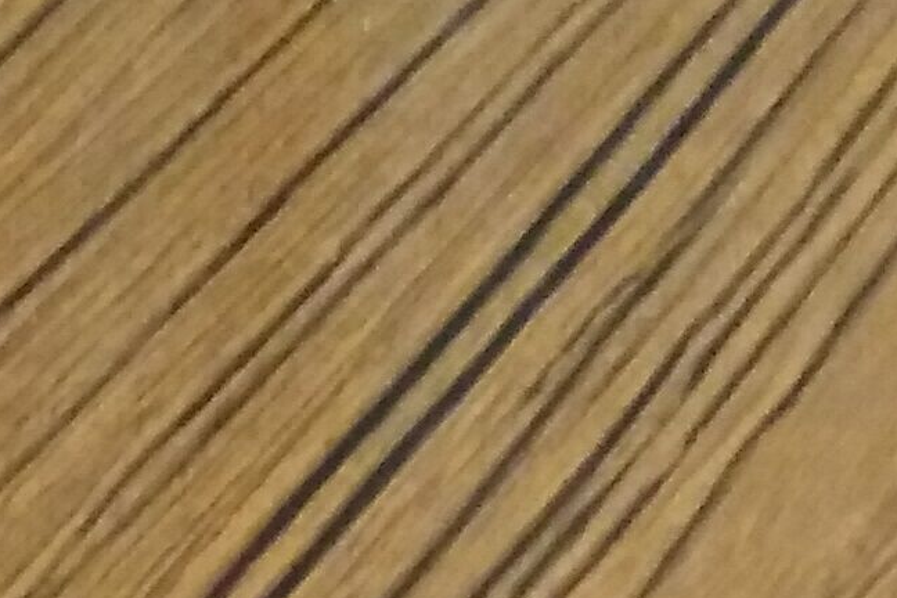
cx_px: -251
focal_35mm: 167
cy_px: 1935
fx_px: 4161
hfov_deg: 12.0
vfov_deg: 7.1
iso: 691
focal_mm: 3.46
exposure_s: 1/20
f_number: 2.2
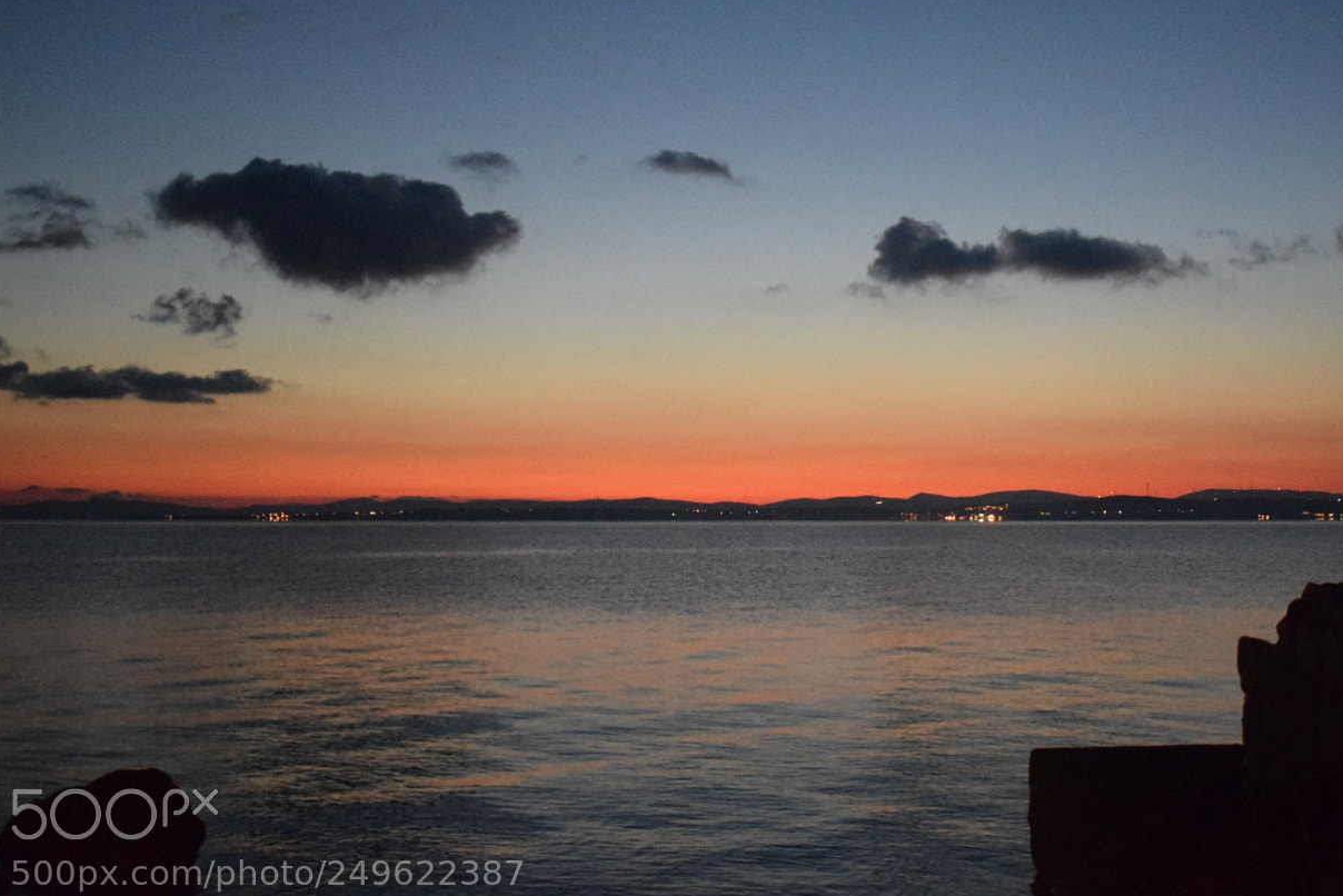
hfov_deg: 39.6
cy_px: 367
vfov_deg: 27.1
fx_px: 1853
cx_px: 832
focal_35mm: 50
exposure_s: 1/25
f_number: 4
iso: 6400
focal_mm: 25
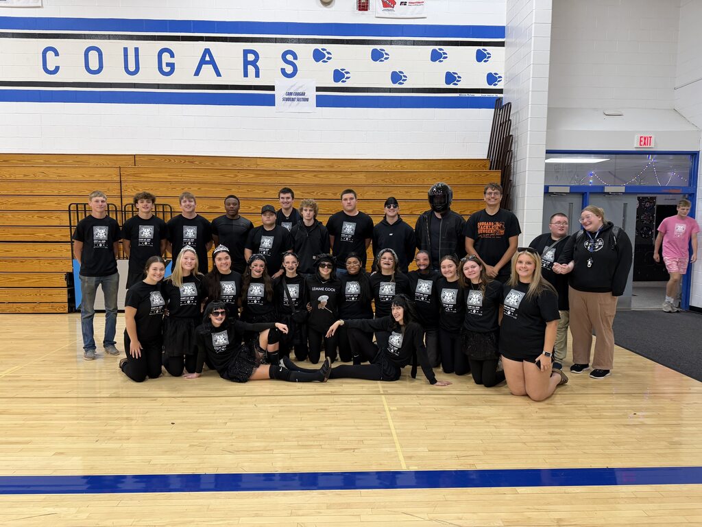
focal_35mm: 24
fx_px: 487
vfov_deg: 56.8
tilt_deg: -5.0
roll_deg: +0.6
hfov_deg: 71.6
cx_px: 351
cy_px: 264
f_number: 1.78
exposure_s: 1/60
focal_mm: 6.76
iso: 125
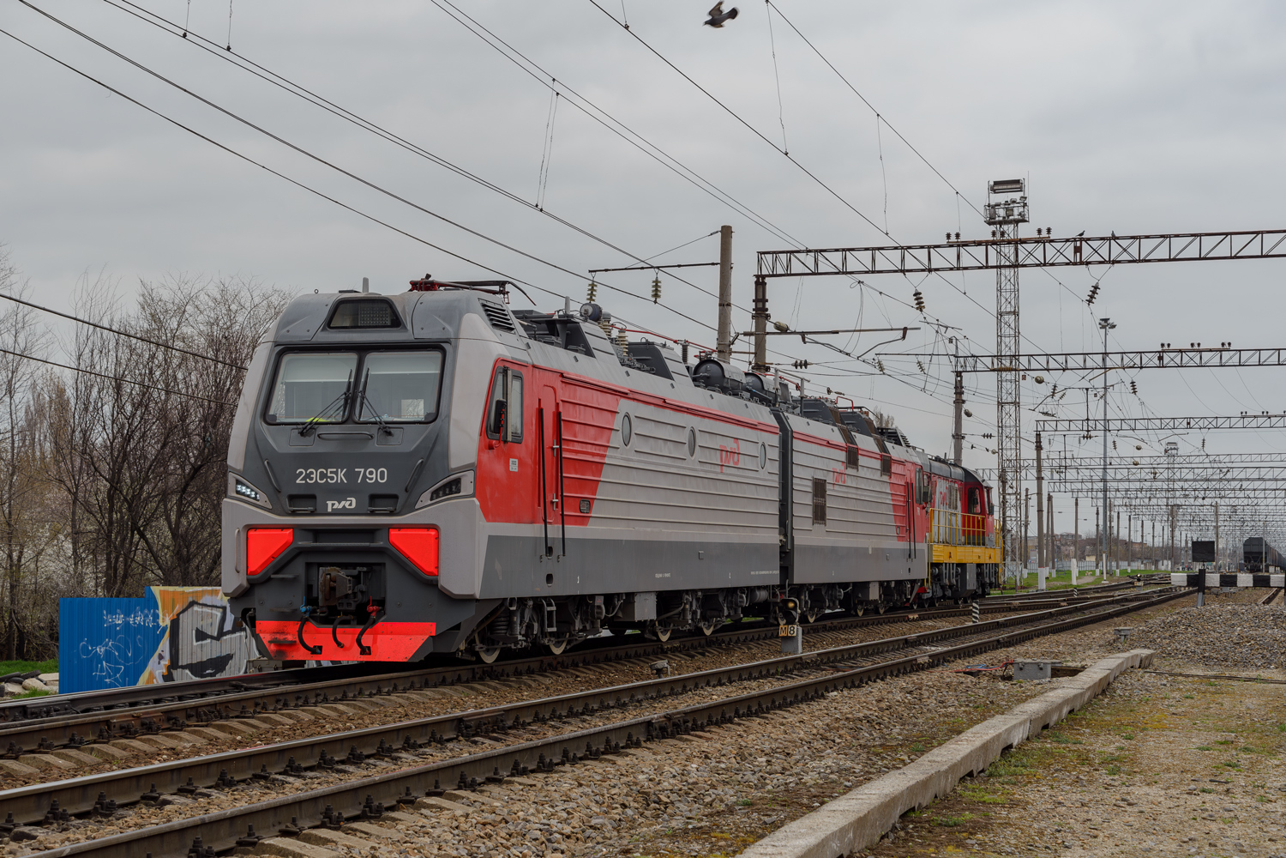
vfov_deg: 21.9
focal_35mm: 62
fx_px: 2215
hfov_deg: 32.4
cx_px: 643
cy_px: 429
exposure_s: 1/320
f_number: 6.3
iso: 320
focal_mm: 62
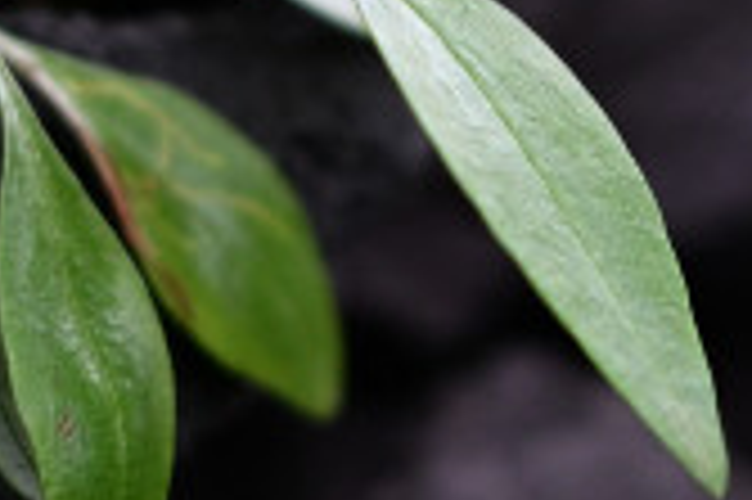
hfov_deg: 6.5
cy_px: -234
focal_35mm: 318
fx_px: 6636
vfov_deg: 4.3
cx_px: 536
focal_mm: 50
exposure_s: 1/500
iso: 800
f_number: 2
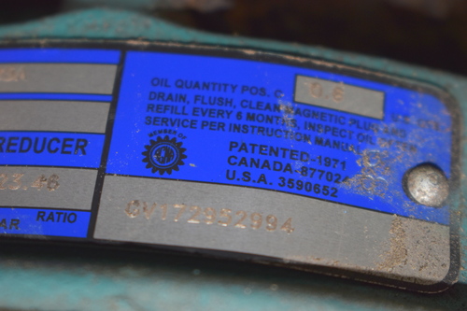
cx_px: 234
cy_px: 156
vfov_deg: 16.5
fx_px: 1070
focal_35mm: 82
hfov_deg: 24.6
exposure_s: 1/125
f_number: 5.6
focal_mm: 55
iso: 280
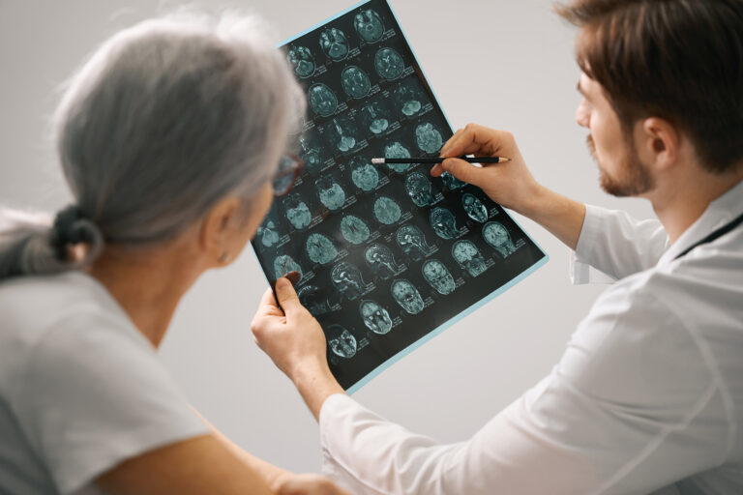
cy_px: 248
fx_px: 1377
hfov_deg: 30.2
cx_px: 372
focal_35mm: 67
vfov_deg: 20.4
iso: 640
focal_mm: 66.7
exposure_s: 1/250
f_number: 2.8
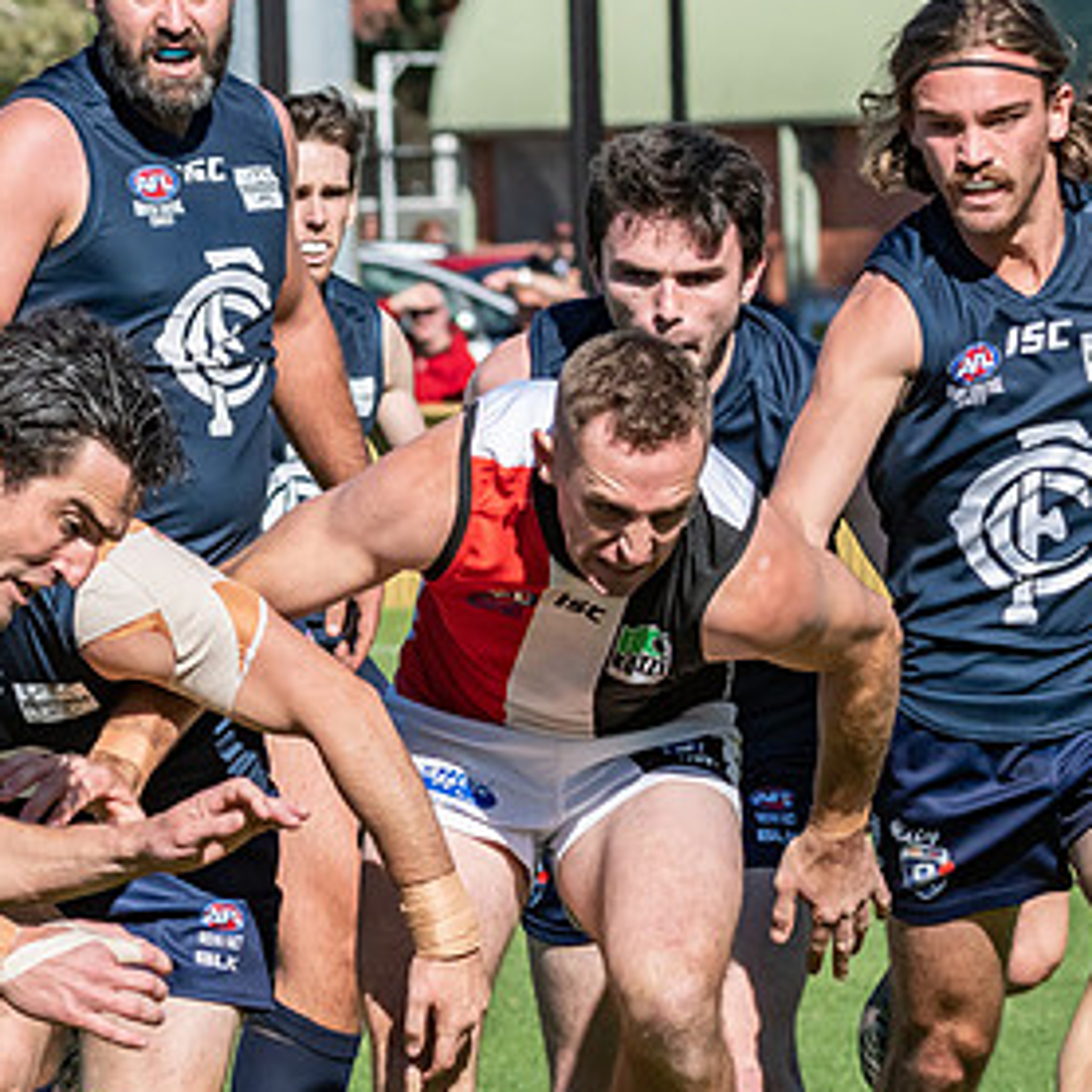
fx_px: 16596
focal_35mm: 465
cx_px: 601
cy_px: 805
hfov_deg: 3.8
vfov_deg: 3.8
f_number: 10
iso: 800
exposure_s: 1/5000
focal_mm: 150
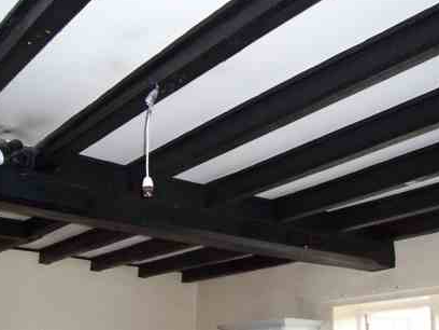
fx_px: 634
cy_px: 218
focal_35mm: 50
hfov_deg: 38.2
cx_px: 230
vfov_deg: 28.9
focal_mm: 5.6
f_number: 2.7
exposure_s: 1/60
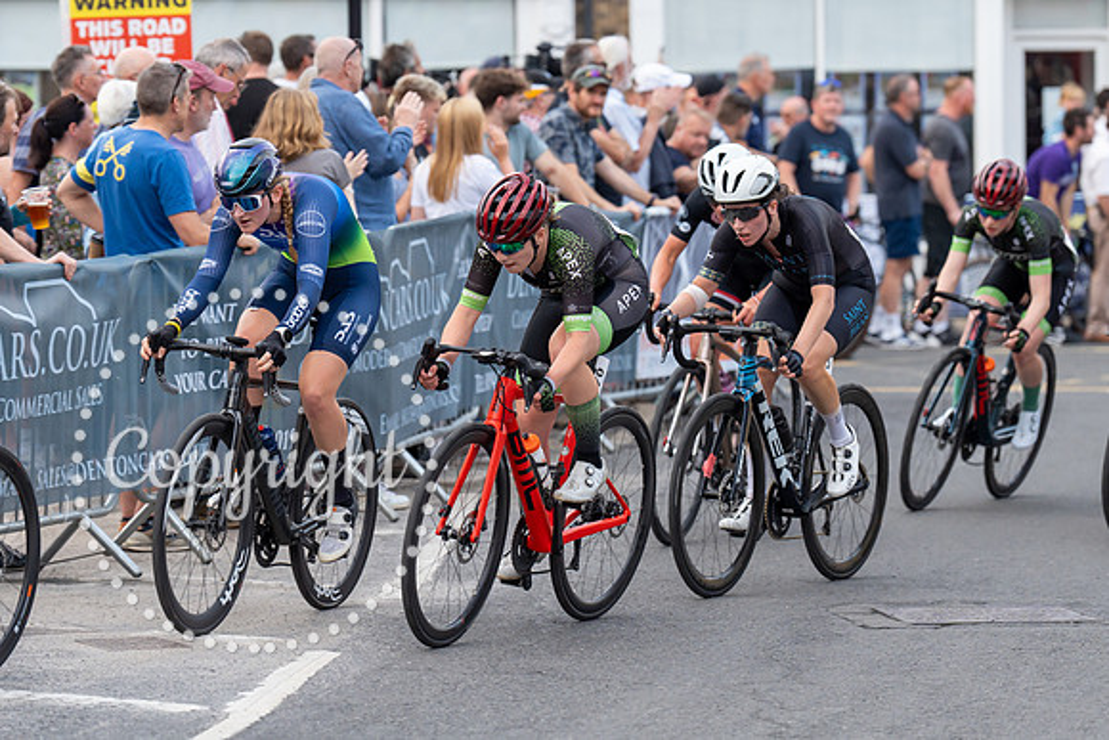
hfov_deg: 11.4
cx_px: 506
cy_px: 252
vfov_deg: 7.6
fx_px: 5534
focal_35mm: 180
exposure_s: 1/1000
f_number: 3.2
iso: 500
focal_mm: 135
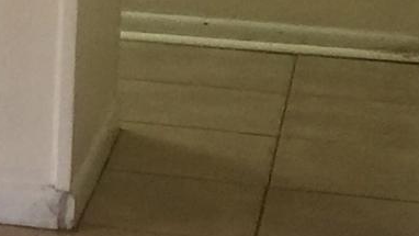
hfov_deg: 7.4
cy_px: -190
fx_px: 2756
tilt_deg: -6.1
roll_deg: -0.5
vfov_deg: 4.8
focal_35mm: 248
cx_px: -964
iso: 40
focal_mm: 4.15
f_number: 2.2
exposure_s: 1/15
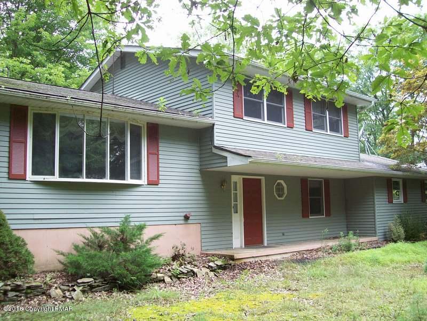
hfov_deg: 51.4
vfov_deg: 39.7
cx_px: 214
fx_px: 444
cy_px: 160
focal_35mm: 36
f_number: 2.7
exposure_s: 1/111
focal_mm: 6
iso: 80
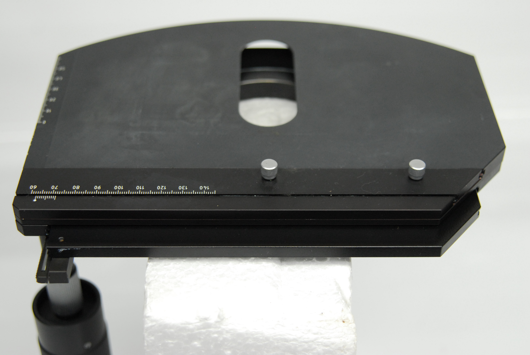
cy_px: 178
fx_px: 929
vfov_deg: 21.6
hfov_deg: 31.9
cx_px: 265
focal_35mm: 63
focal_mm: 42
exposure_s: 1/125
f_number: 3.5
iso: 800
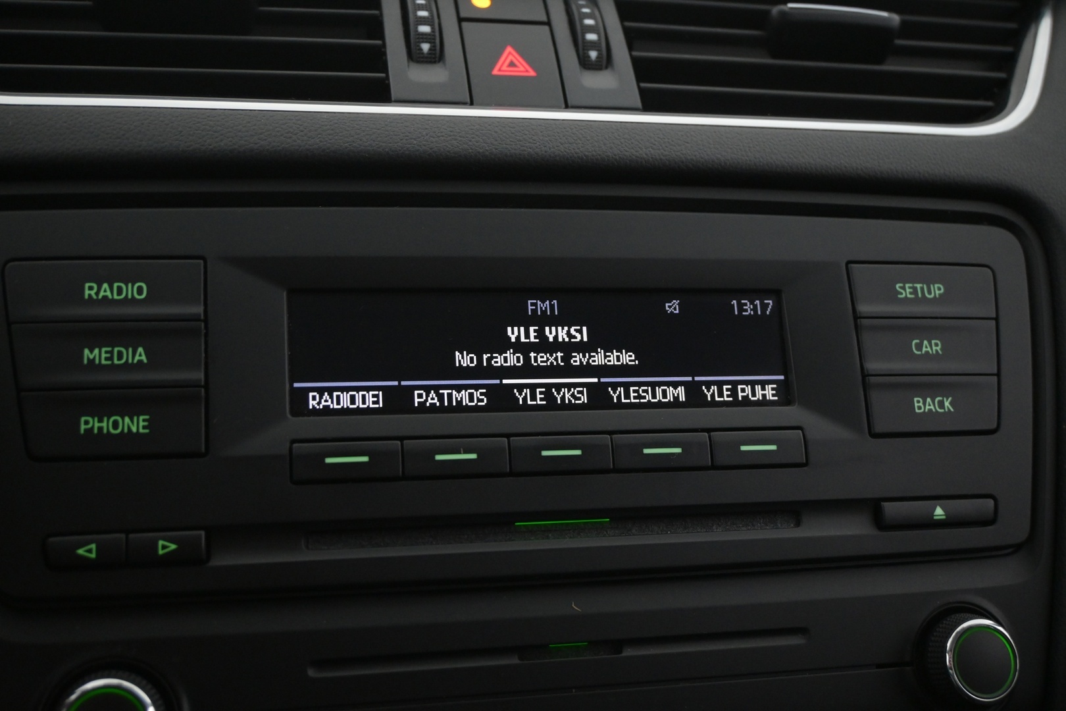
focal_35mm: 39
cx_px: 533
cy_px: 356
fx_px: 1155
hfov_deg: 49.6
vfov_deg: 34.2
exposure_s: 1/50
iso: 2500
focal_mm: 26
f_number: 4.5
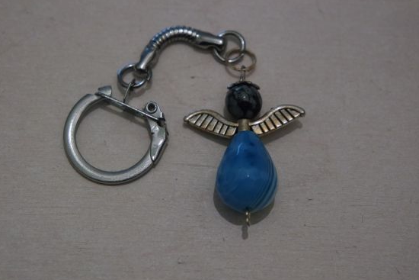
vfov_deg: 16.3
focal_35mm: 84
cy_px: 137
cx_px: 211
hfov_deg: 24.2
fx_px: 978
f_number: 5.6
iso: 3200
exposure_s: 1/60
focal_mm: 50
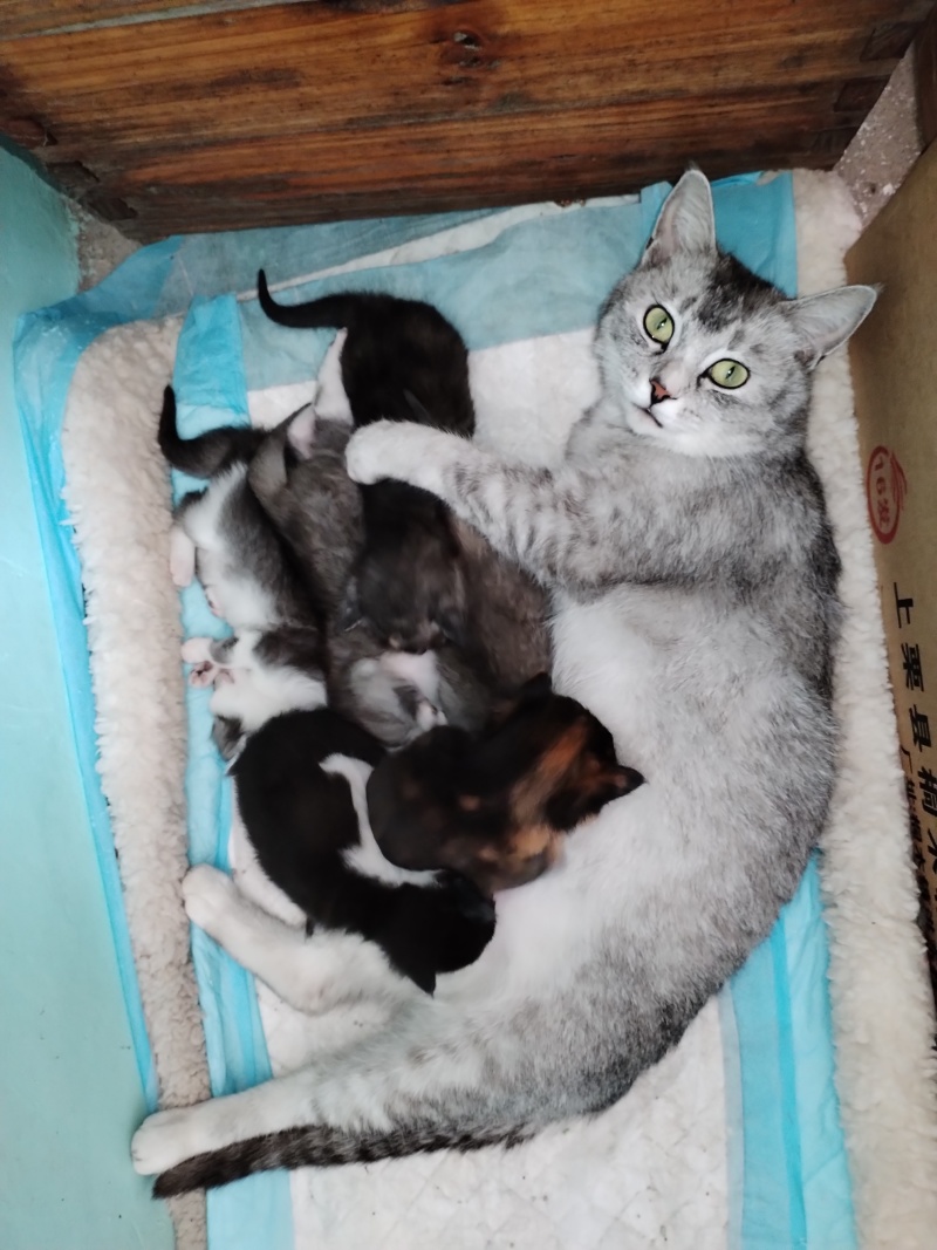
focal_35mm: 26
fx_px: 939
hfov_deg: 53.1
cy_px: 625
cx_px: 468
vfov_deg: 67.3
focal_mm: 4.26
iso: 1282
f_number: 1.8
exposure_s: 1/25
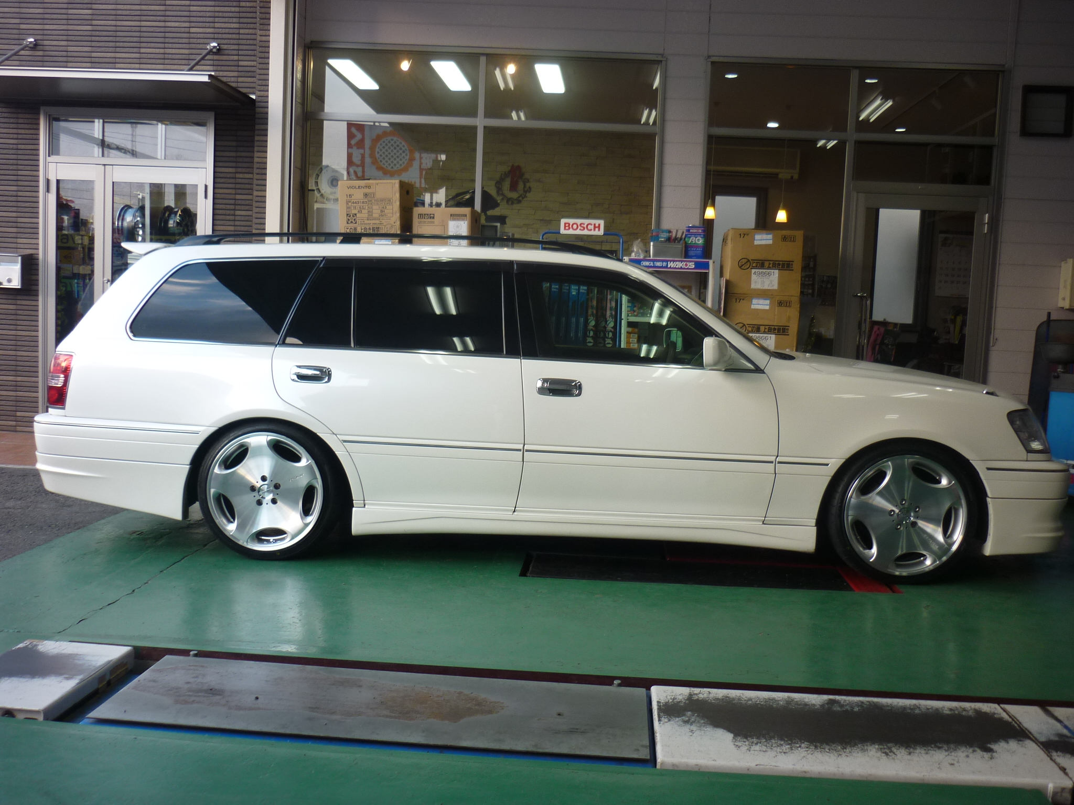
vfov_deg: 42.9
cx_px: 537
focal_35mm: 33
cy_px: 402
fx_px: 1024
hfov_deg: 55.4
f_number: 2.8
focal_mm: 5.5
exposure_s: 1/60
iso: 80
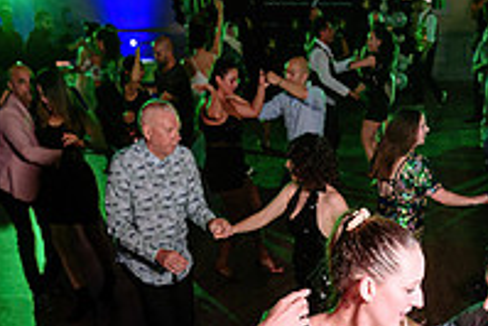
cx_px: 390
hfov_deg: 28.2
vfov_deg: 18.3
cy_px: 408
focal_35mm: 70
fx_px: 950
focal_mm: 24
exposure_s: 1/100
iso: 800
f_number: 3.2
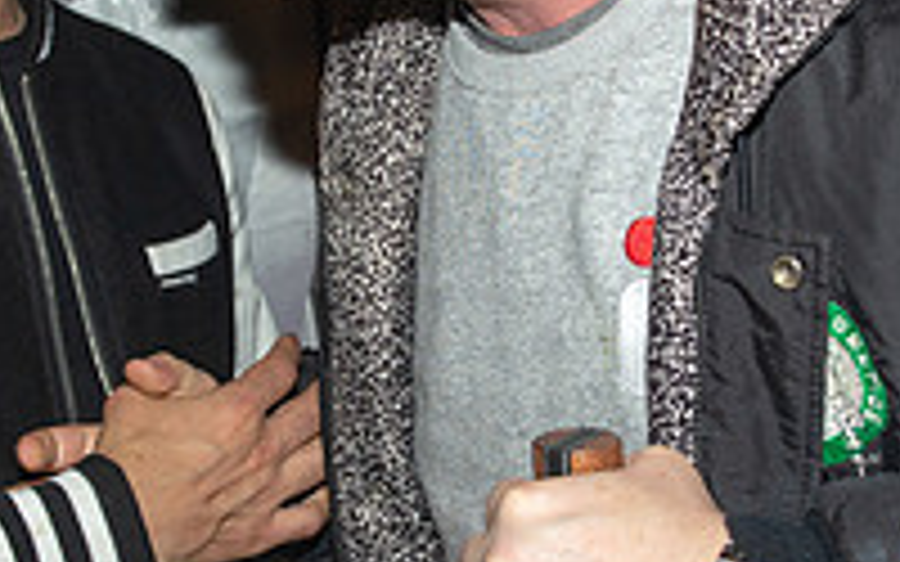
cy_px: 272
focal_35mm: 80
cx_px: 423
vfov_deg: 16.3
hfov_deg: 25.8
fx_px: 1962
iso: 320
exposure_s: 1/160
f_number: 5
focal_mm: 27
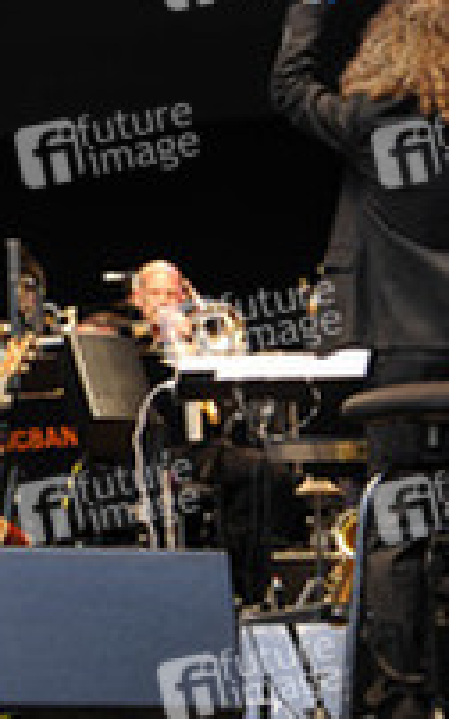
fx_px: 1961
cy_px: 235
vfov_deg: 20.7
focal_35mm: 100
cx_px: -201
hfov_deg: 12.5
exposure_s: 1/125
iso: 200
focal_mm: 44
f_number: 2.8
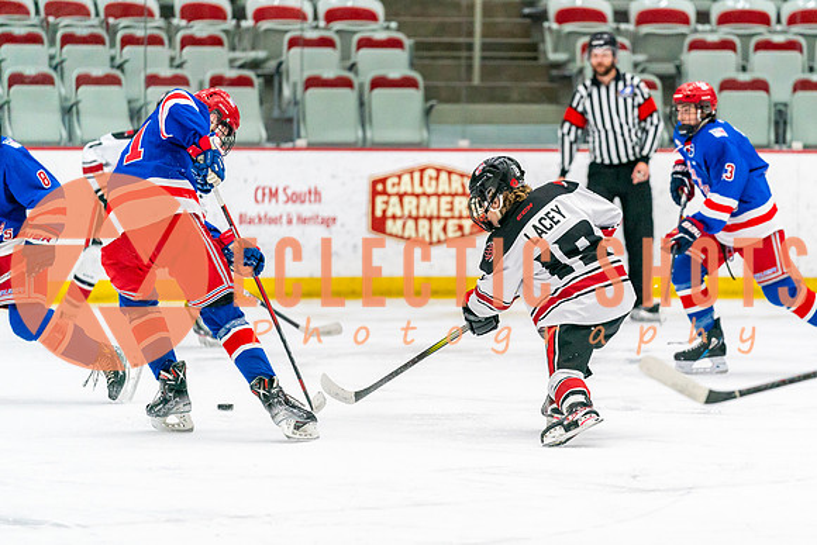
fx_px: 5295
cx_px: 472
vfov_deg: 5.9
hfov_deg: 8.8
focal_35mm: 233
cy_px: 232
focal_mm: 200
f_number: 2.8
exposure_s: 1/1250
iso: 3200
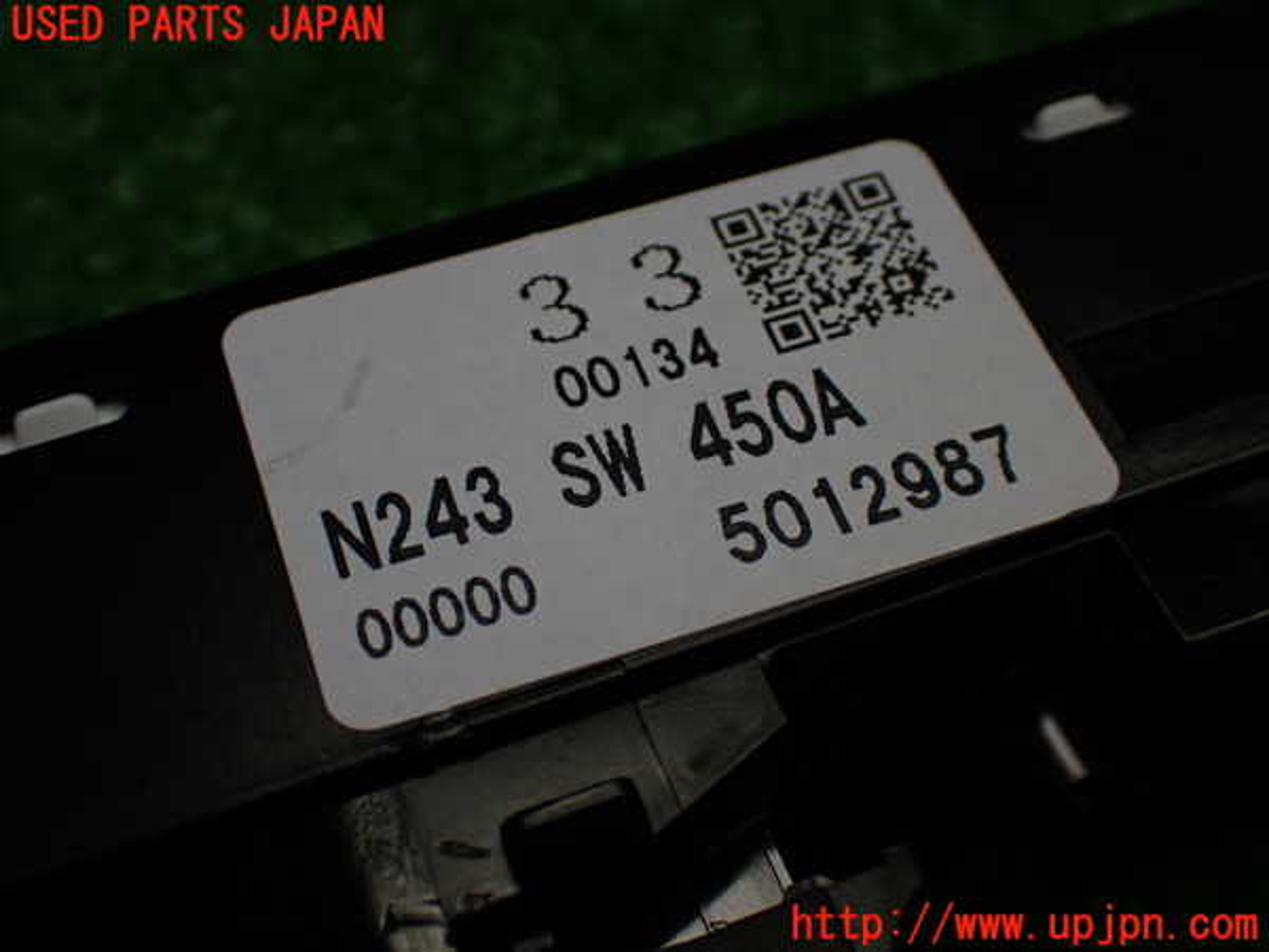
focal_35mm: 50
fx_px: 1833
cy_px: 476
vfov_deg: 29.1
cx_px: 634
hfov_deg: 38.2
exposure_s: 1/200
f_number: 3.2
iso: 250
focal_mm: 9.01
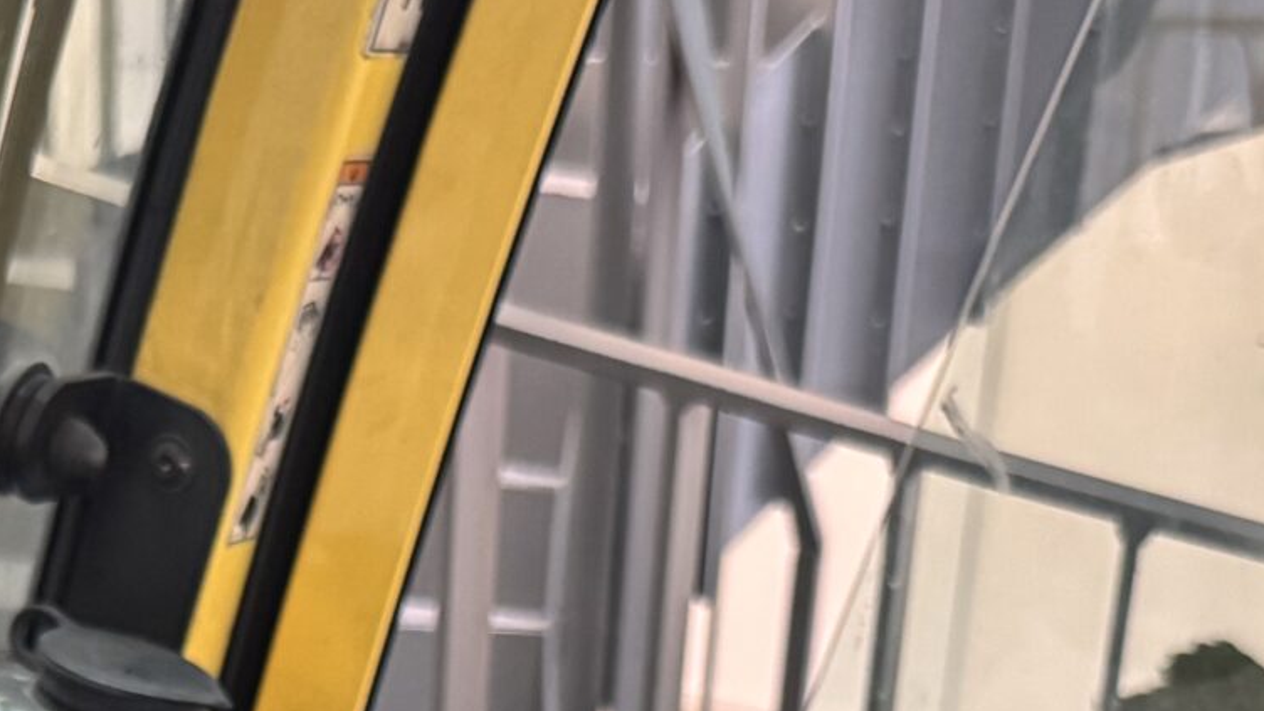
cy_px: 1446
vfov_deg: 12.0
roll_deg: -2.5
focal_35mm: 89
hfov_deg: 23.7
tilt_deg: -24.7
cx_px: 366
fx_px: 2983
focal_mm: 6.76
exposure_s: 1/50
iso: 800
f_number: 1.78
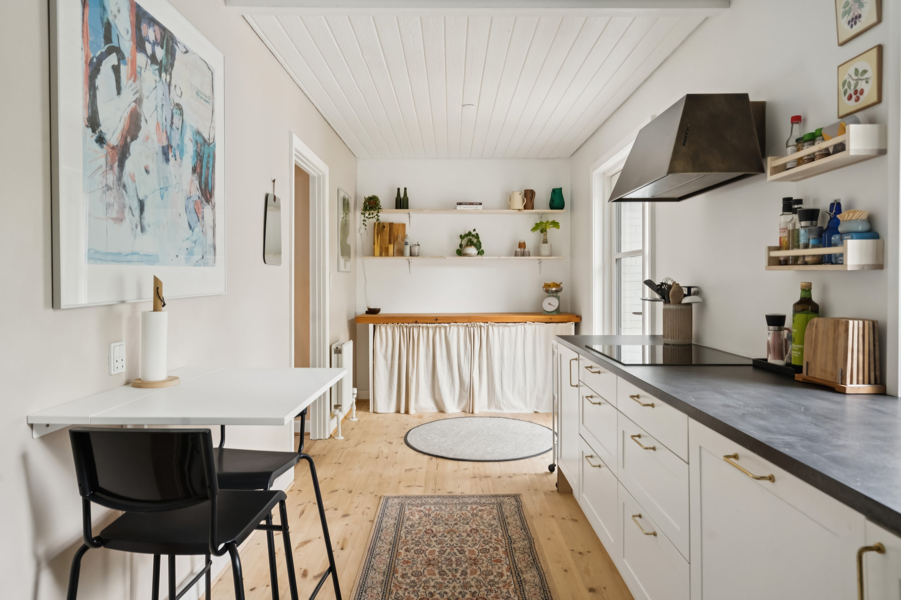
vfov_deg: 59.5
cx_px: 450
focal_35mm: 21
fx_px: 526
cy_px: 300
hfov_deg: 81.2
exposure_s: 1/10
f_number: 7.1
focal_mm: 21
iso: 640
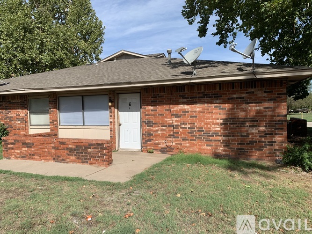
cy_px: 117
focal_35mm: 26
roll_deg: +1.4
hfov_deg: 67.3
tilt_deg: -1.3
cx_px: 156
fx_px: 234
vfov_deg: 53.0
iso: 25
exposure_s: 1/2364
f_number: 1.8
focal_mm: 4.25
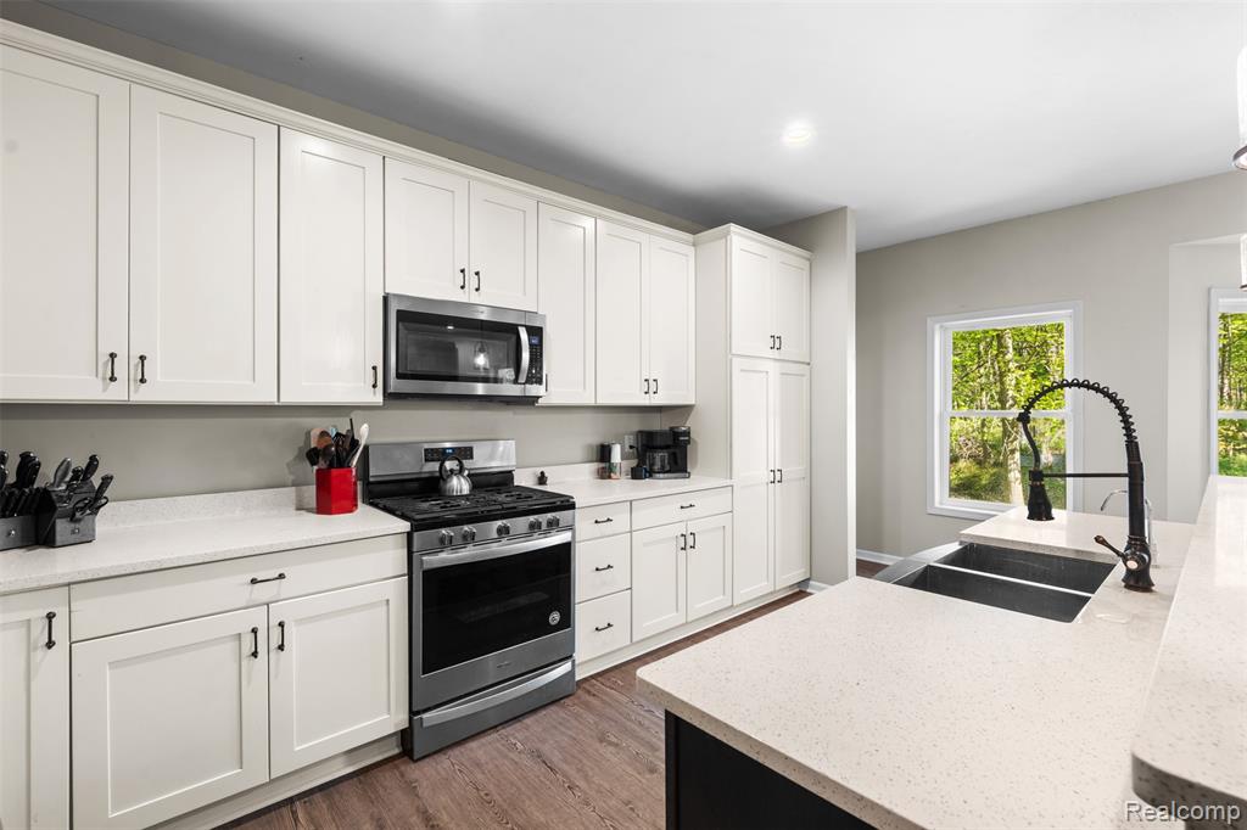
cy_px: 415
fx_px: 554
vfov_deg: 73.7
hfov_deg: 96.8
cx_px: 624
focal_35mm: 16
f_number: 8
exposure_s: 1.6
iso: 250
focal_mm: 16
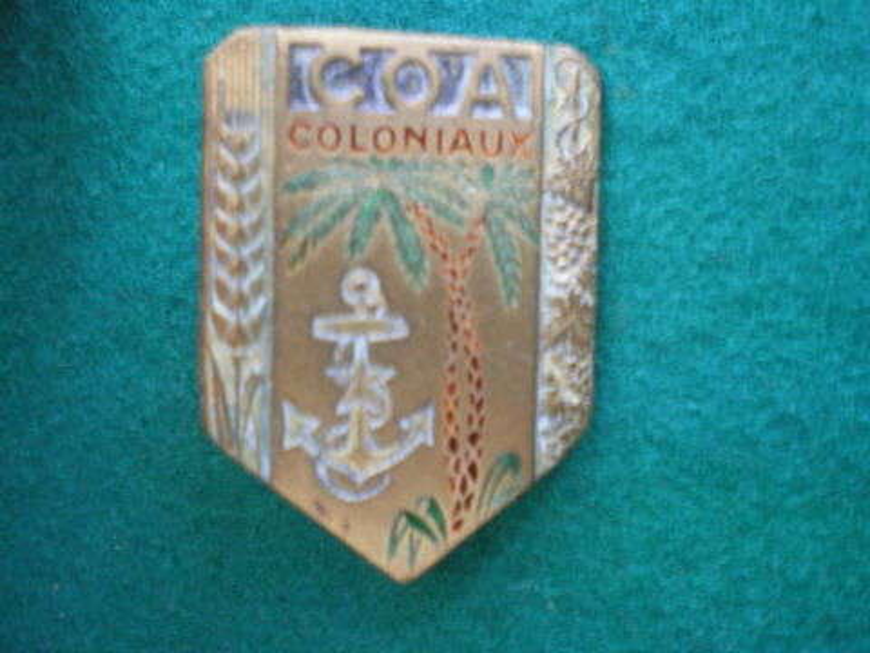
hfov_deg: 49.0
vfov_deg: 37.7
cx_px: 435
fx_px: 955
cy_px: 326
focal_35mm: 38
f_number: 3.1
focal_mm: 6.3
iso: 400
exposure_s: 1/6
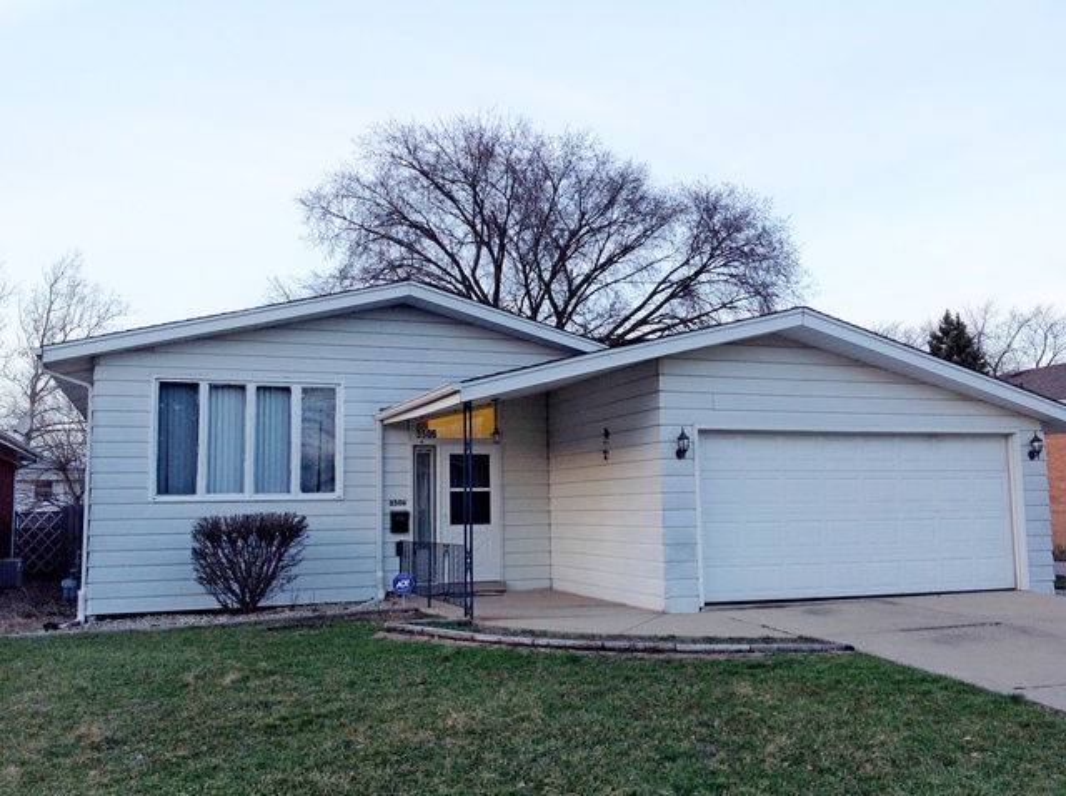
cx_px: 533
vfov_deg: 40.6
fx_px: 1076
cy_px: 398
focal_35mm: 35
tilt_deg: +6.5
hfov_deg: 52.7
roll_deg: -0.5
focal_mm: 4.28
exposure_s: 1/120
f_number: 2.4
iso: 80
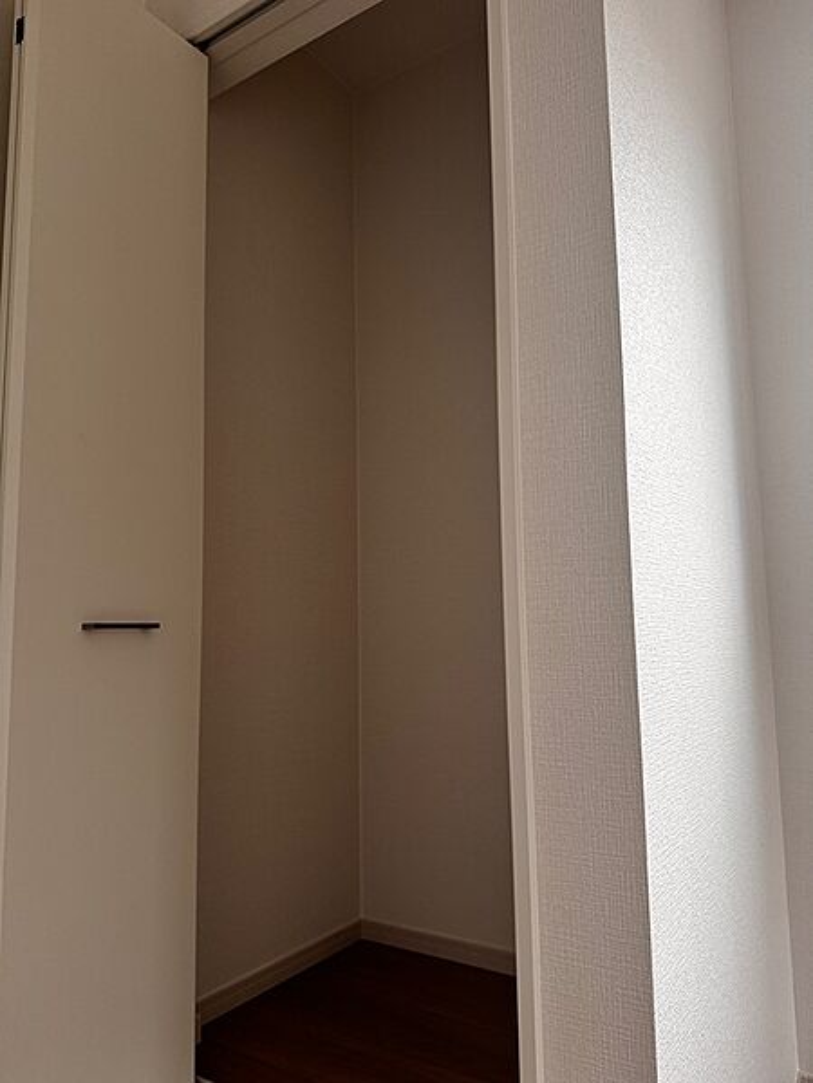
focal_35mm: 24
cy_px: 542
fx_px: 752
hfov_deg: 56.8
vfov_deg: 71.6
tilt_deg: +7.5
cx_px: 406
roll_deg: +1.0
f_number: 1.78
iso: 200
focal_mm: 6.76
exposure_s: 1/69
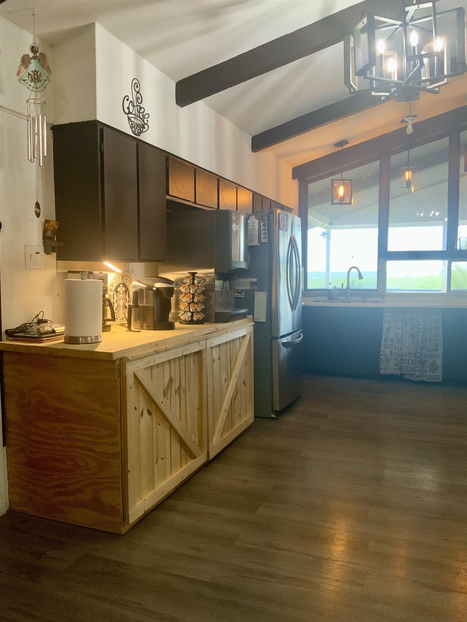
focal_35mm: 29
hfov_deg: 48.2
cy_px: 311
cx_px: 234
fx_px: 522
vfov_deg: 61.7
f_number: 1.8
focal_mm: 3
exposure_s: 1/60
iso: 200
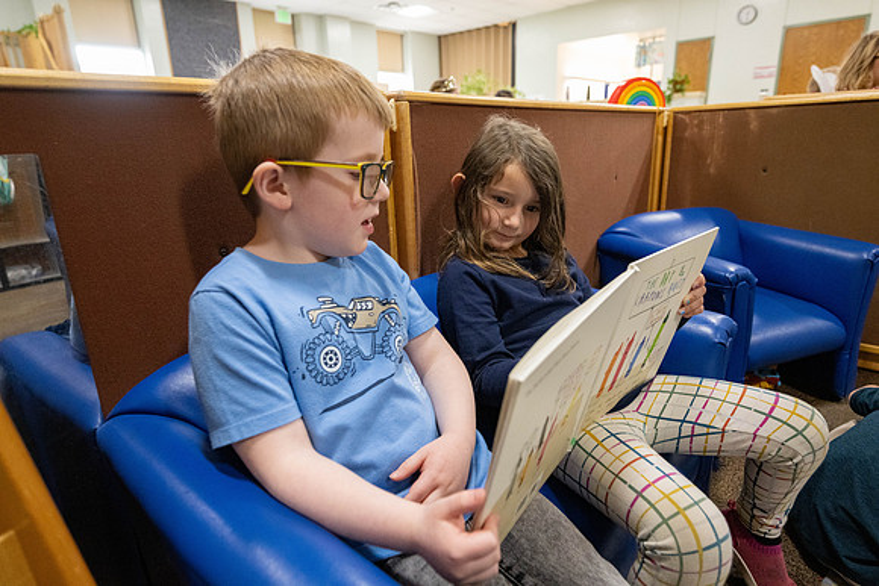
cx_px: 440
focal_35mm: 20
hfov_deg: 82.6
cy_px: 293
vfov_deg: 60.7
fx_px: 501
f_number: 4
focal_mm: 20.5
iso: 5000
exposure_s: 1/320
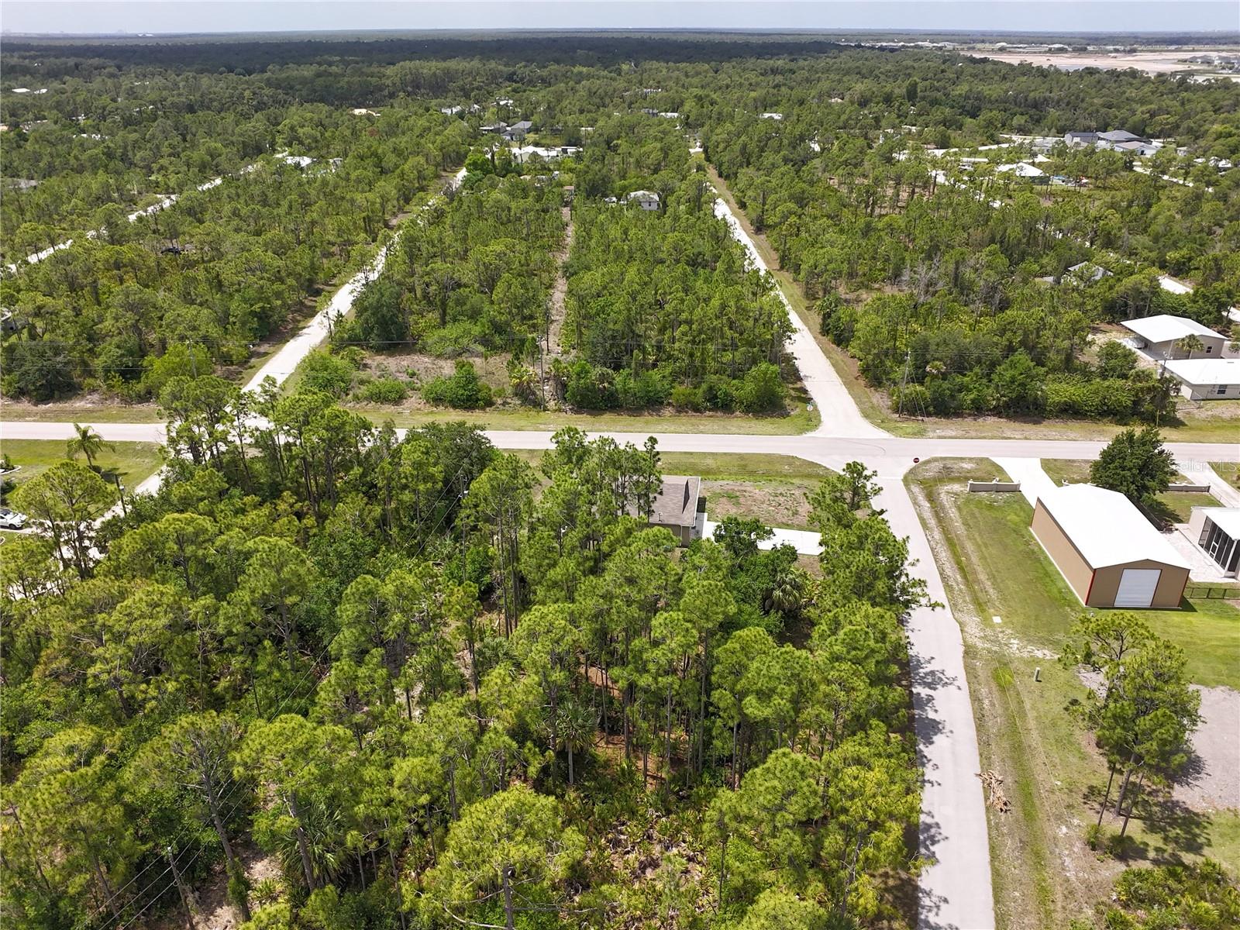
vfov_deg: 56.8
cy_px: 465
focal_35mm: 24
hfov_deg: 71.6
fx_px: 860
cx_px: 620
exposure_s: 1/1000
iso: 160
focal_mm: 4.55
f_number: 2.8
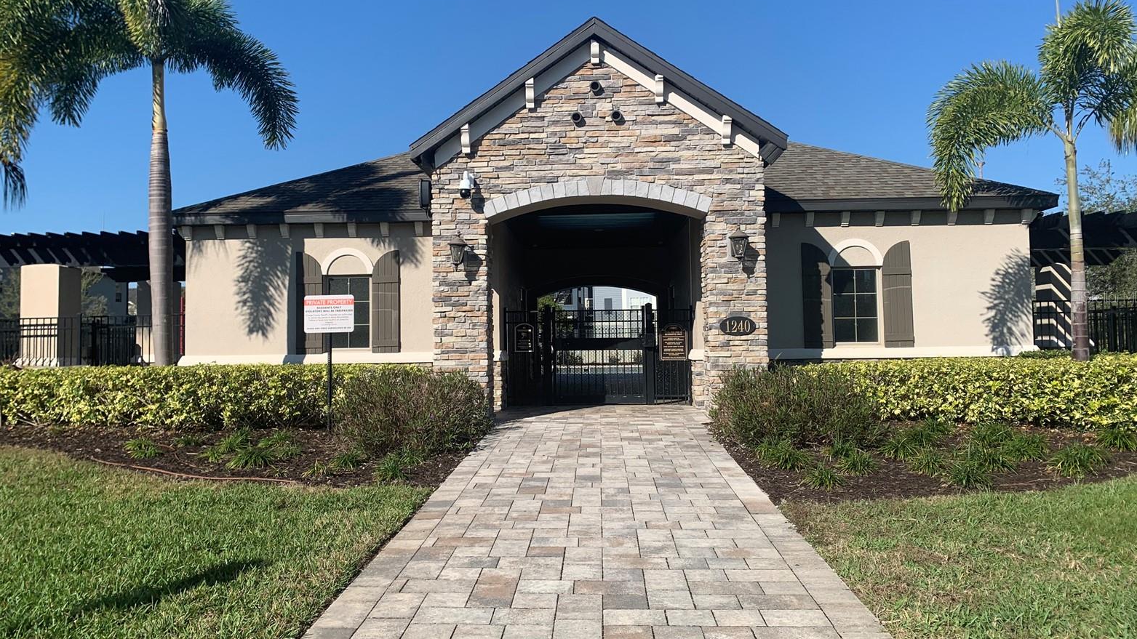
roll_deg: +0.6
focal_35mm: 29
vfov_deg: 40.2
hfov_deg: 66.1
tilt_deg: +2.3
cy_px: 297
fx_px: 874
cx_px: 570
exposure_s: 1/2681
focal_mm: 4.25
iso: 25
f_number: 1.8
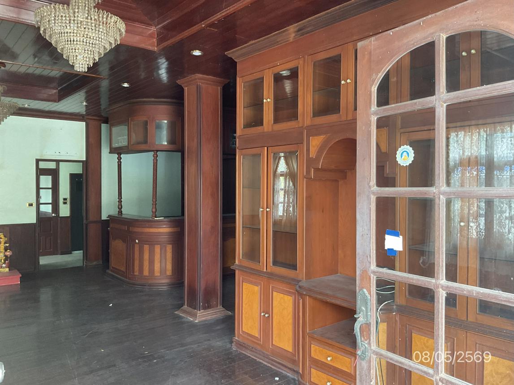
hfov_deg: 61.7
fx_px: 431
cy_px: 192
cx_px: 257
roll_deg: -0.3
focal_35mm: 29
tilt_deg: -2.3
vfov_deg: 48.2
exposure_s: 1/60
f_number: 1.8
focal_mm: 3
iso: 160
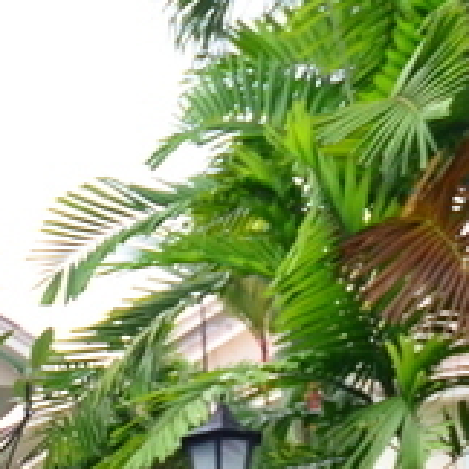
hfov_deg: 20.8
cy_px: 605
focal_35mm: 63
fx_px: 966
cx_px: -327
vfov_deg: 24.0
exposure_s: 1/250
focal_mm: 10
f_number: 4.5
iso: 1250
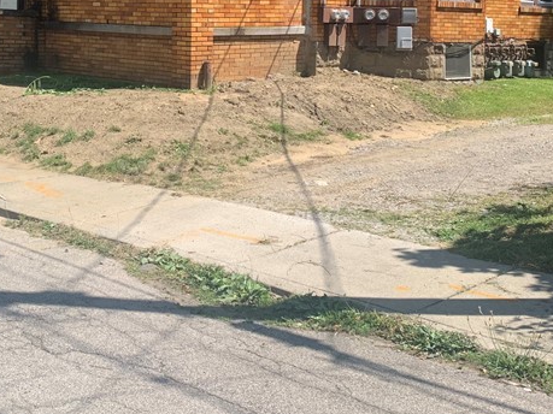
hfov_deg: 33.1
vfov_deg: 24.7
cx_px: 218
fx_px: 926
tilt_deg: -2.1
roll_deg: -1.6
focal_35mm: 58
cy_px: 66
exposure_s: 1/1610
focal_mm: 4.25
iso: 25
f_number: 1.8
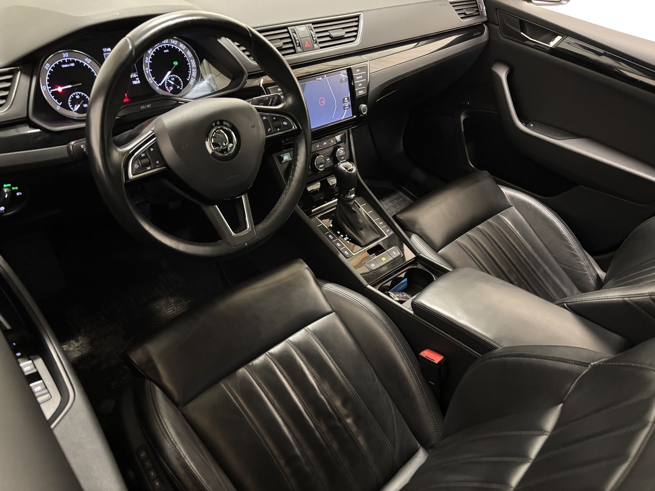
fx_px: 492
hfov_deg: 67.3
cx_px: 328
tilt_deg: -41.0
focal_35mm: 26
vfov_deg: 53.1
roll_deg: -10.0
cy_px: 246
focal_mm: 5.96
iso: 1000
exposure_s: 1/24
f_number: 1.6
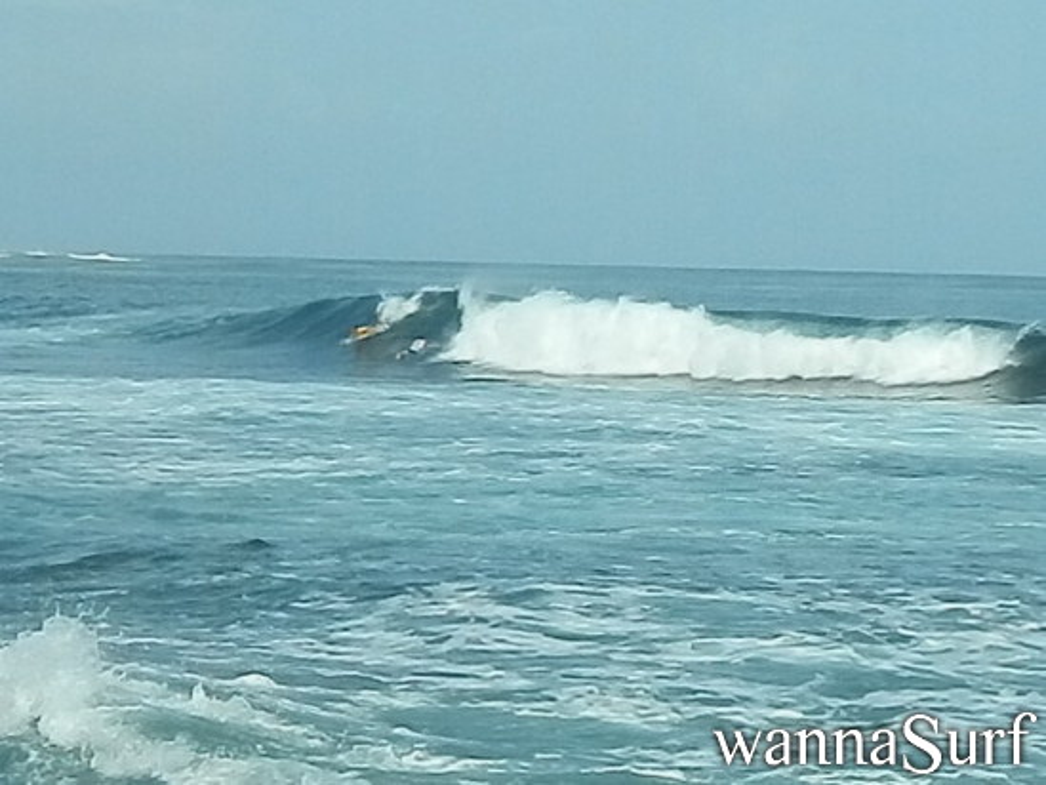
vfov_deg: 17.6
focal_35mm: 84
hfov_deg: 23.3
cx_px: 523
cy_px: 392
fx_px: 2539
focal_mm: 15.1
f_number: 11.9
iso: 400
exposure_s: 1/500
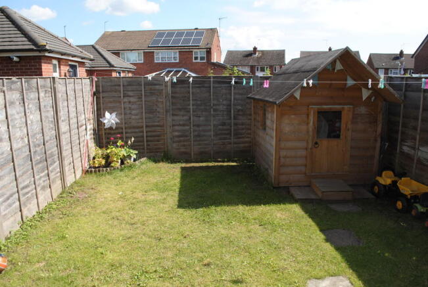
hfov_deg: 67.3
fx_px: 322
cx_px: 214
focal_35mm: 27
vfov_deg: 48.1
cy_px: 144
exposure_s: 1/200
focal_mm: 18
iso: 100
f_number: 6.3
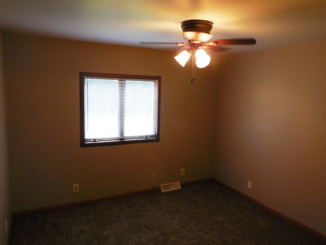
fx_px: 235
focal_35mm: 25
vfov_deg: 54.9
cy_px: 122
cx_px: 163
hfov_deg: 69.4
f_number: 3.1
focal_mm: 4.5
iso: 160
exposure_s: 1/30
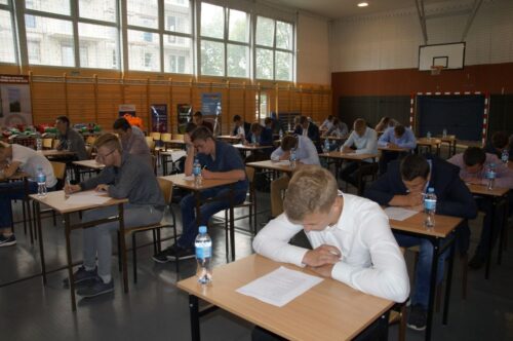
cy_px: 170
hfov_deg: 67.4
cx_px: 256
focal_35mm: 27
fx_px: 384
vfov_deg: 47.8
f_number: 4
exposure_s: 1/160
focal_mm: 18
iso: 400
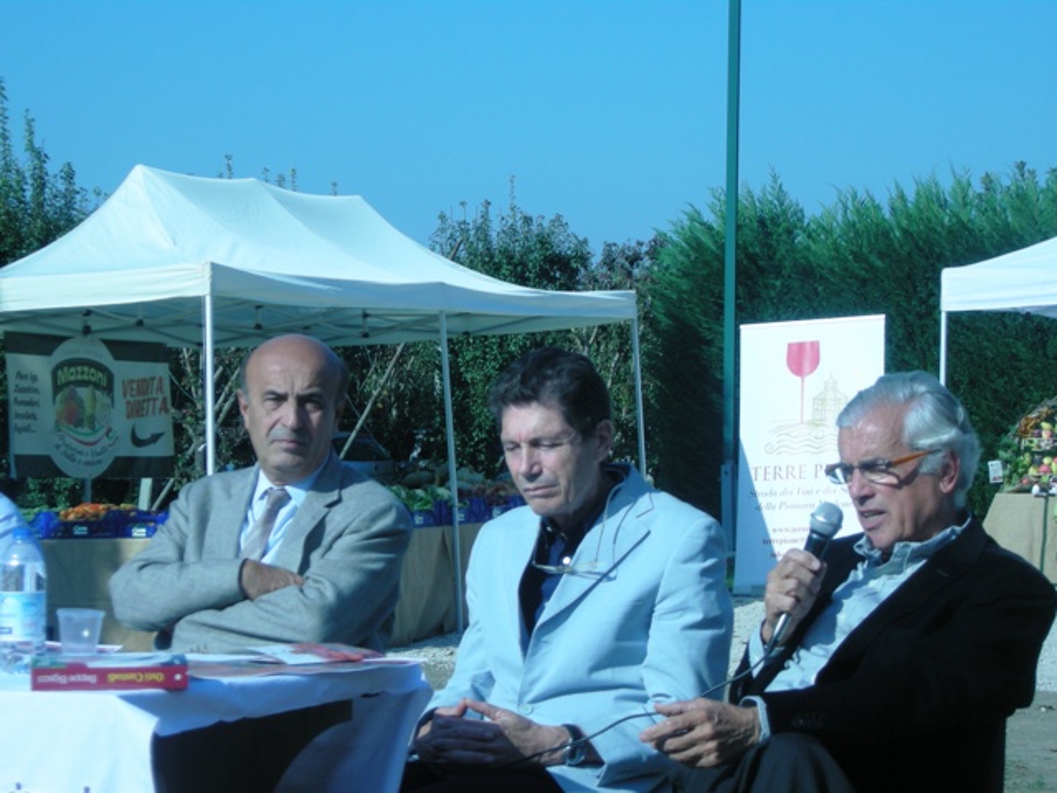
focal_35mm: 103
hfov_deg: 19.1
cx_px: 528
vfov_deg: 14.4
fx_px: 3145
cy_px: 396
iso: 64
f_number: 4.7
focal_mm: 21.5
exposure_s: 1/615
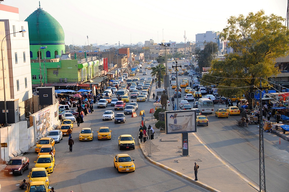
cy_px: 96
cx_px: 144
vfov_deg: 17.4
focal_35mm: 78
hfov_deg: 26.0
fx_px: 625
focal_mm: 52
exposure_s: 1/400
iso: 200
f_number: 6.3
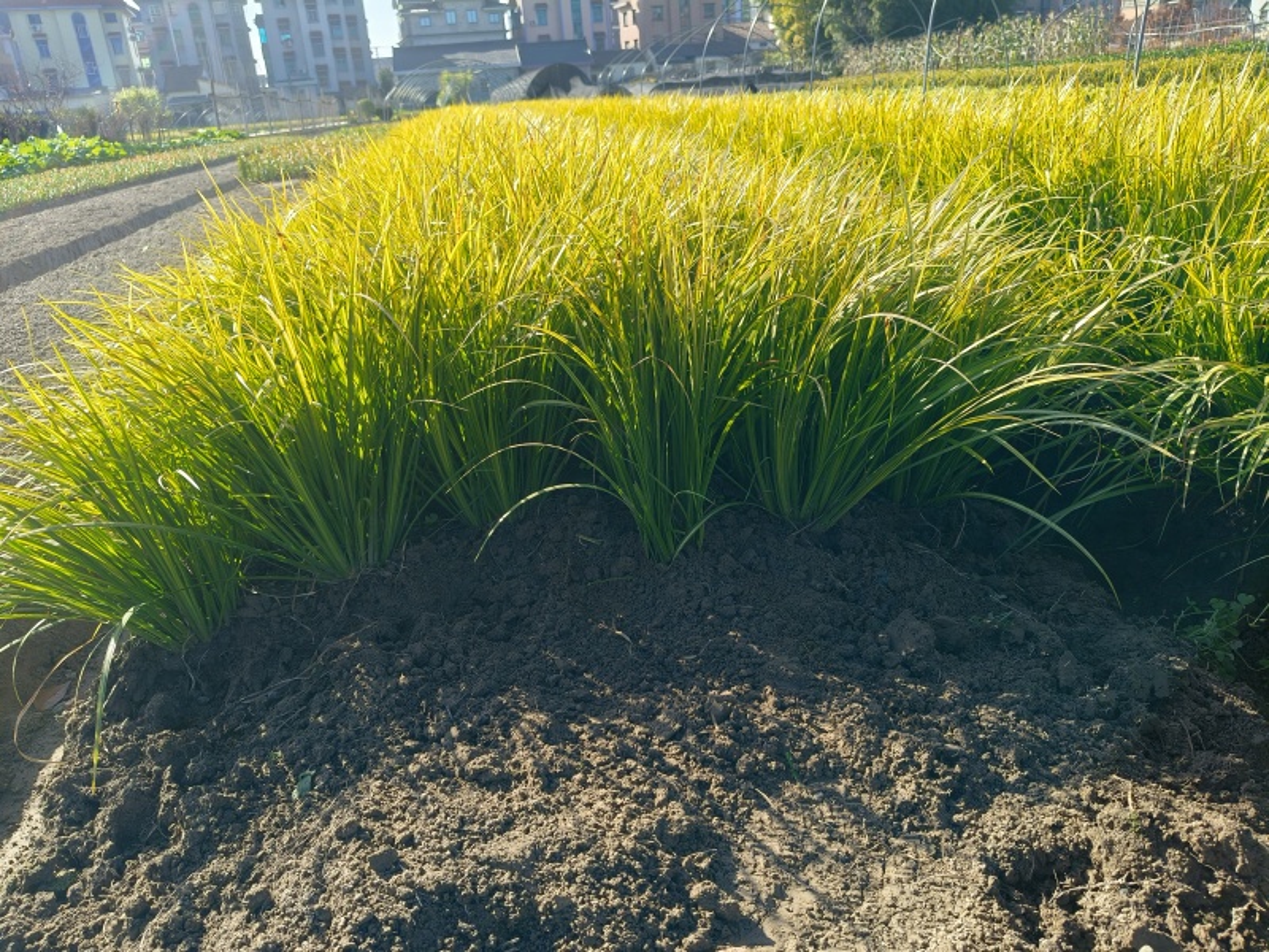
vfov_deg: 53.1
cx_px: 634
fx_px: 953
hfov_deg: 67.3
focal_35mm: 26
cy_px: 476
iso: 80
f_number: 1.8
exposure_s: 1/1765
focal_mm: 4.84
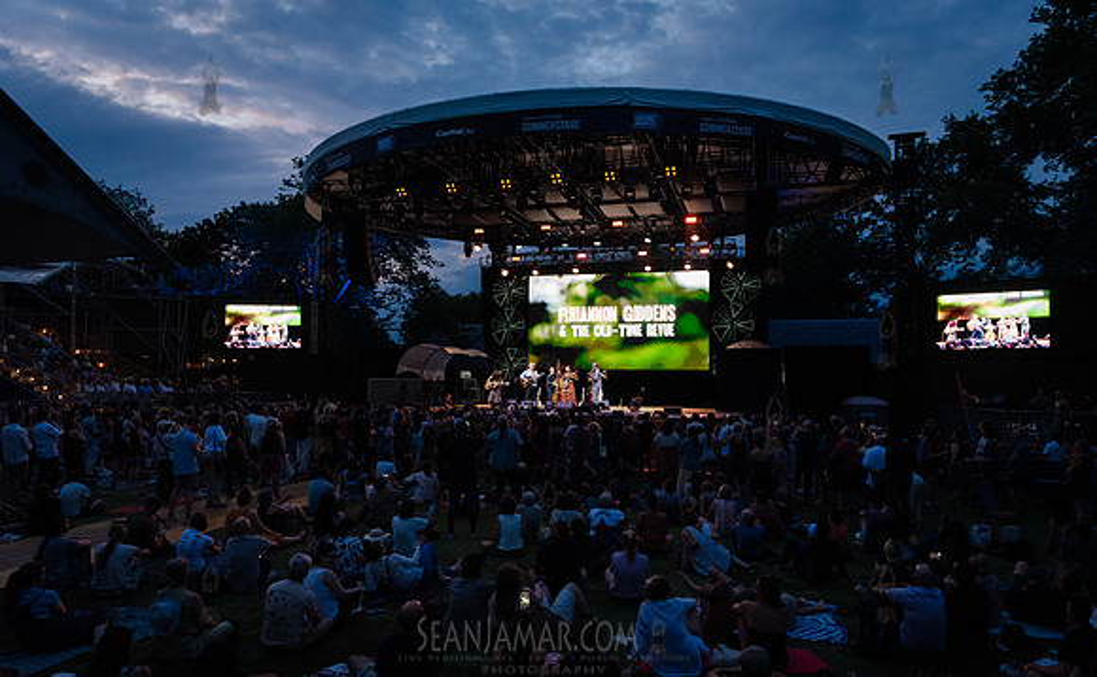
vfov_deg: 49.6
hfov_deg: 73.7
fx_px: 731
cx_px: 548
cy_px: 366
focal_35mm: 25
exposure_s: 1/250
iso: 4000
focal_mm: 24
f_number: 4
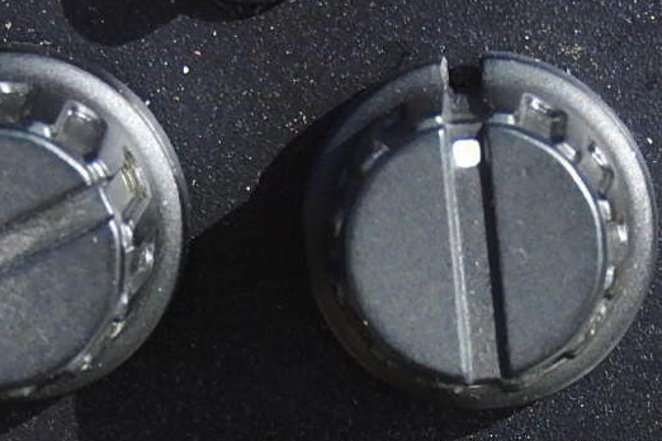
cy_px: 678
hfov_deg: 7.0
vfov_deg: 4.6
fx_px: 5406
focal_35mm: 294
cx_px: 420
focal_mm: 11.6
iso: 100
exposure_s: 1/400
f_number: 4.2
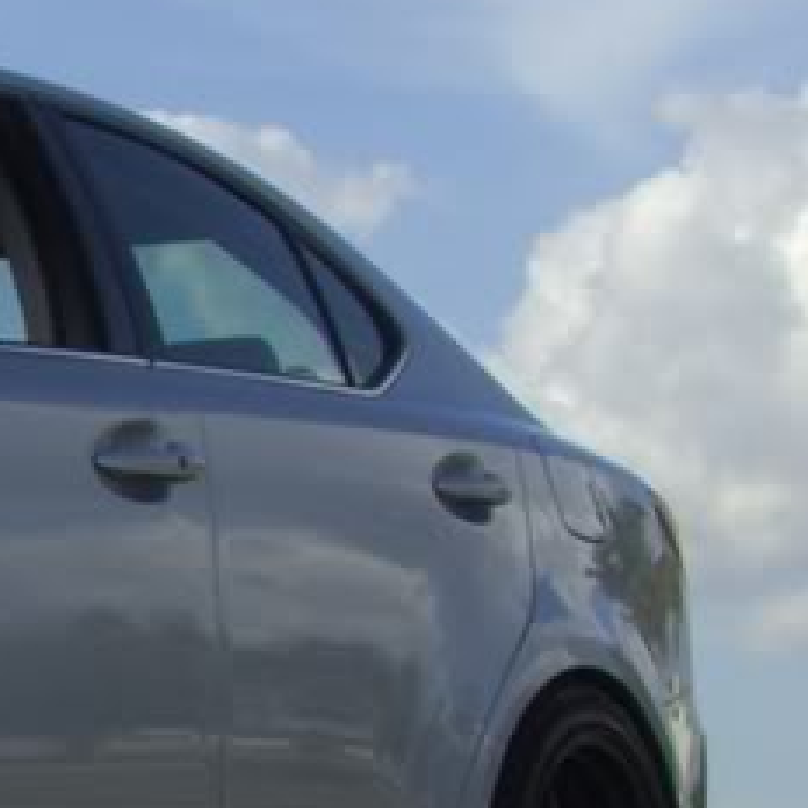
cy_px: 791
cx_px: -853
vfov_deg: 9.5
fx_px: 4833
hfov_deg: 9.0
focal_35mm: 183
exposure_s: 1/640
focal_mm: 7.6
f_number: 4.8
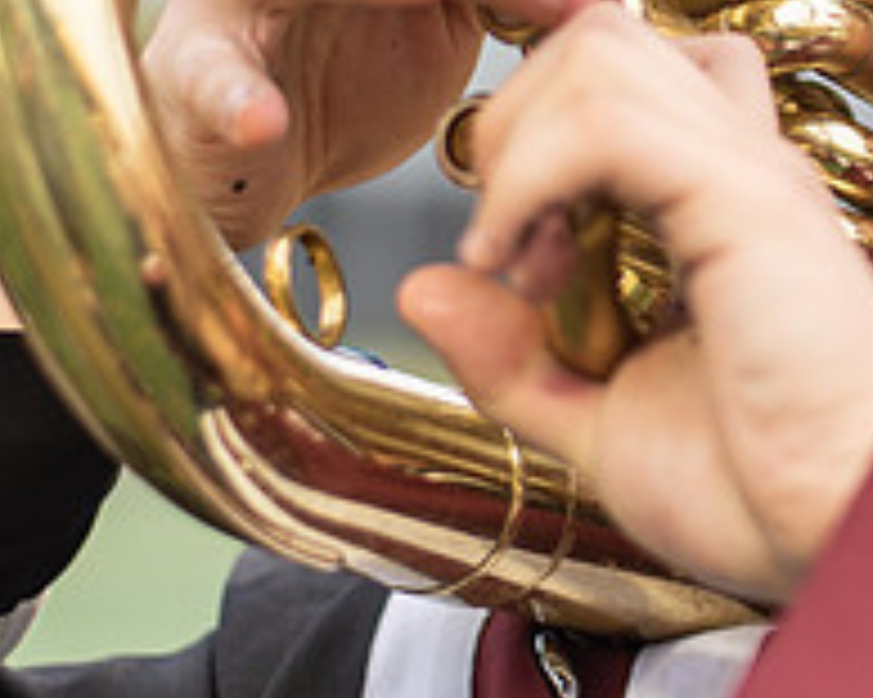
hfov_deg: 11.7
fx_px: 4209
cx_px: 950
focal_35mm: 163
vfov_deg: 9.4
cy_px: 27
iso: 100
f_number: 1.8
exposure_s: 1/160
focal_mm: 50
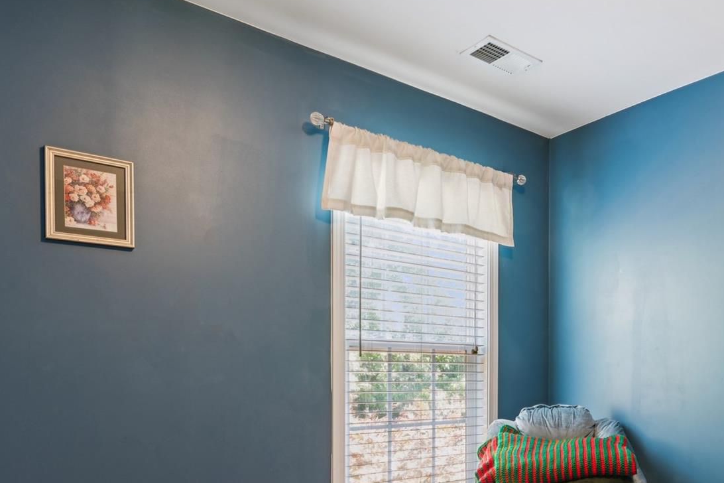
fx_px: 622
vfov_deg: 40.5
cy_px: 390
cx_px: 540
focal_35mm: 31
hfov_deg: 57.4
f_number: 13
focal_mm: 16.5
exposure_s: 5
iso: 100
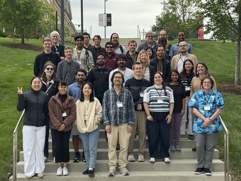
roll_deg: +0.6
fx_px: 334
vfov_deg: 30.3
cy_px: 90
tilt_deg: +0.0
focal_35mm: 48
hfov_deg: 39.6
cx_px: 120
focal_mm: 6.76
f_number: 1.78
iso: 64
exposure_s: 1/651
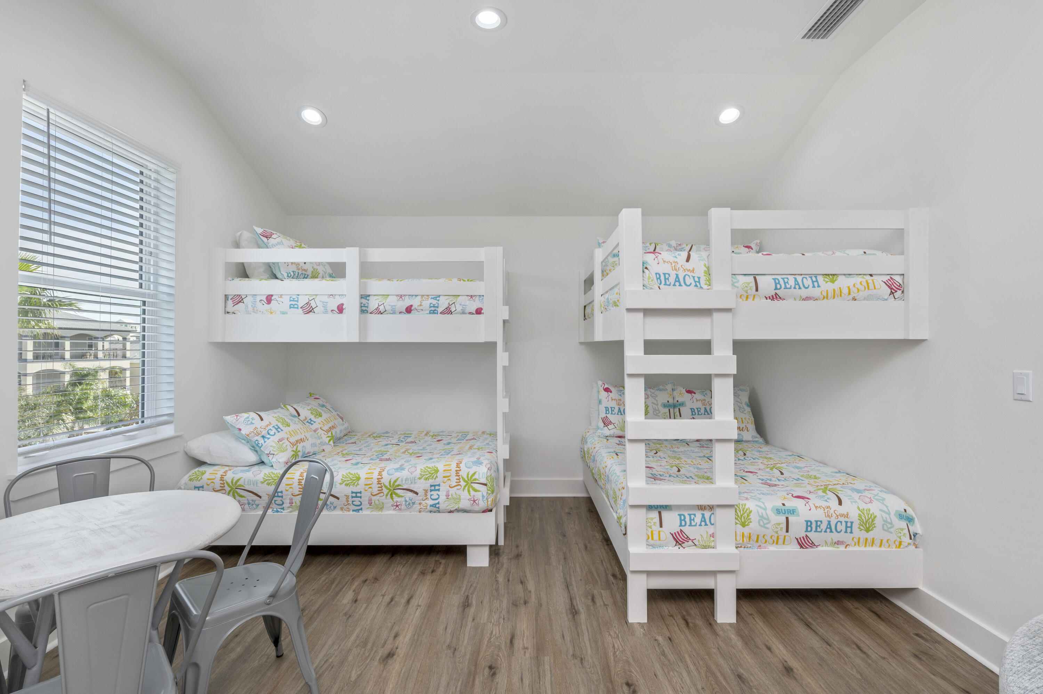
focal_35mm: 16
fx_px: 478
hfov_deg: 95.0
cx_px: 522
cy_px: 347
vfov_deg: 72.0
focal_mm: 16.5
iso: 320
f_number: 9
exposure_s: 1/60
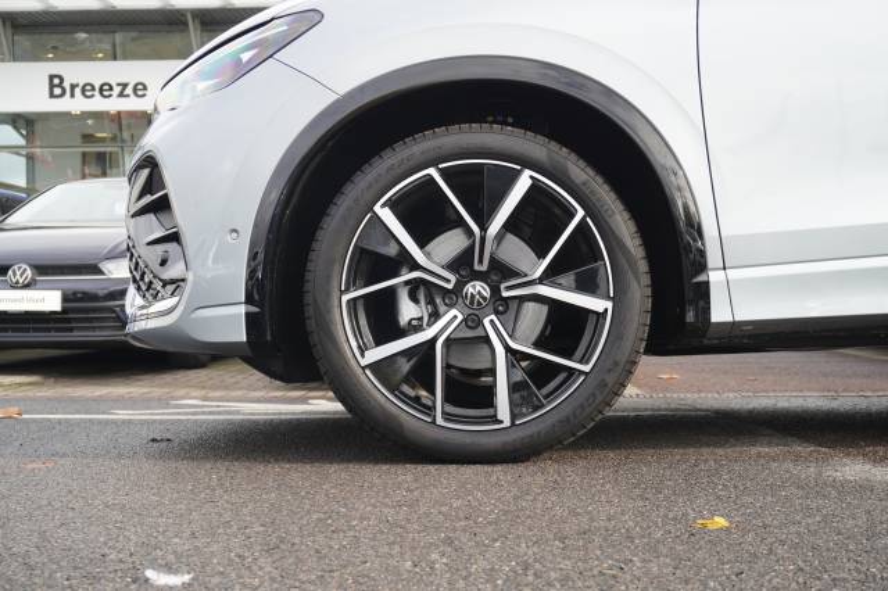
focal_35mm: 39
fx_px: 961
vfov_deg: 34.2
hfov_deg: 49.6
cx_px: 444
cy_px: 296
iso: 100
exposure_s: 1/60
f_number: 4.5
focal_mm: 26
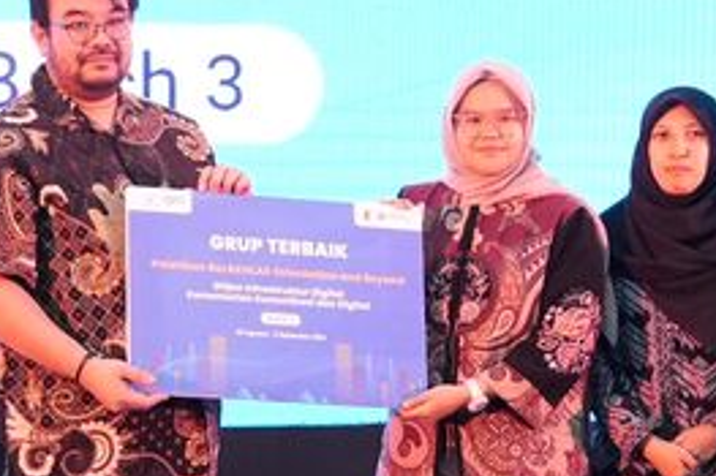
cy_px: 113
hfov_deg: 13.2
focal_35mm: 156
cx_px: 316
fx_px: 3101
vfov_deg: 8.8
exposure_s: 1/125
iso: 8000
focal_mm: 41
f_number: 4
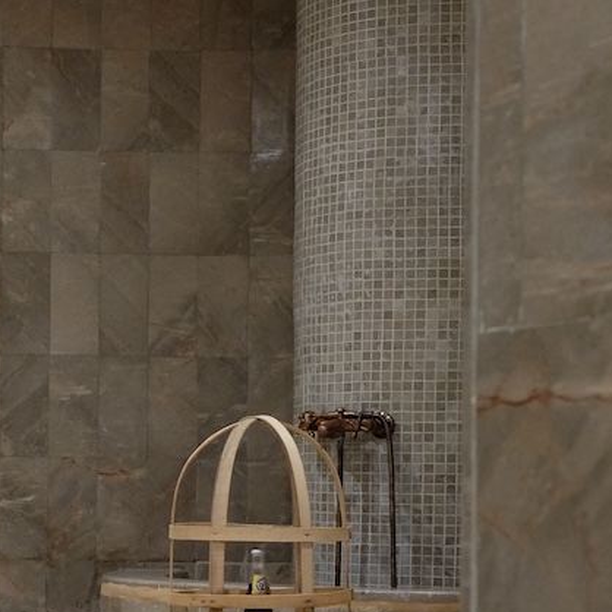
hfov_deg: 15.4
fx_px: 2080
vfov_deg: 16.6
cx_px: -316
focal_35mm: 104
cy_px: 499
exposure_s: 1/30
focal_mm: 21.4
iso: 1250
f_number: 3.2
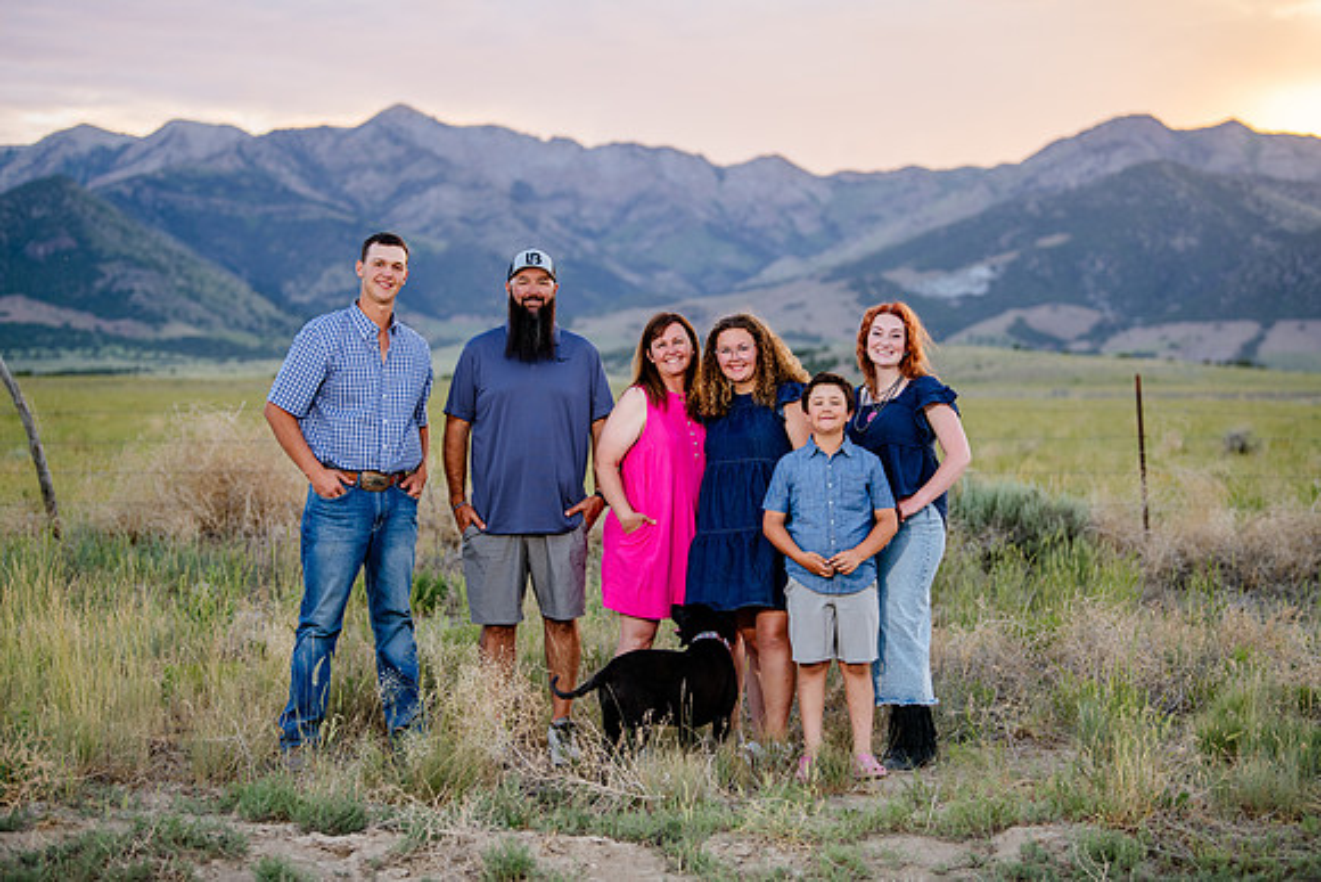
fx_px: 3393
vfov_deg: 14.8
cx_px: 671
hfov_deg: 22.0
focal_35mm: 92
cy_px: 441
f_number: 2.8
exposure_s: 1/160
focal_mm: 90
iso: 250
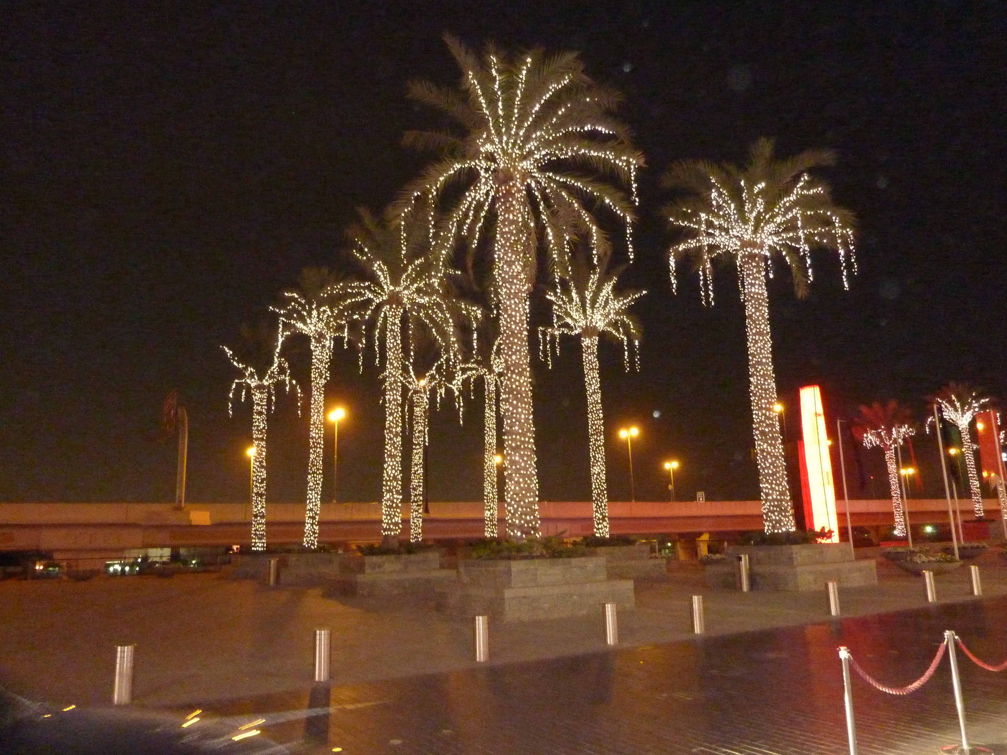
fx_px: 727
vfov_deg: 54.9
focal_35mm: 25
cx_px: 504
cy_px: 378
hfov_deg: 69.4
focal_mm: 4.1
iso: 1000
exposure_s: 1/8
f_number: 3.3
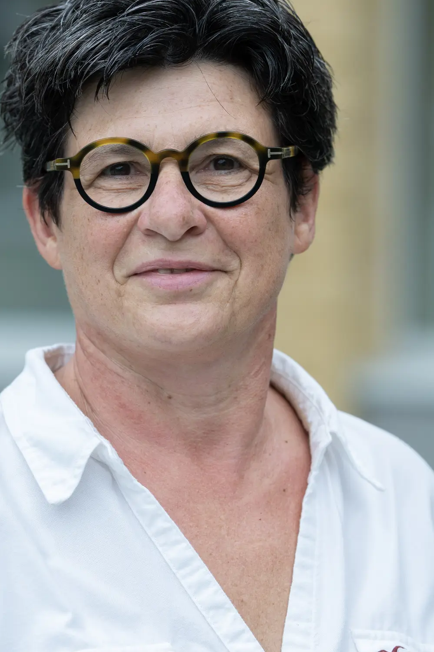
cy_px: 321
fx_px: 3147
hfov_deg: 7.9
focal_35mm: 174
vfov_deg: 11.8
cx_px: 168
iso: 500
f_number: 3.5
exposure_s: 1/250
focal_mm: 135
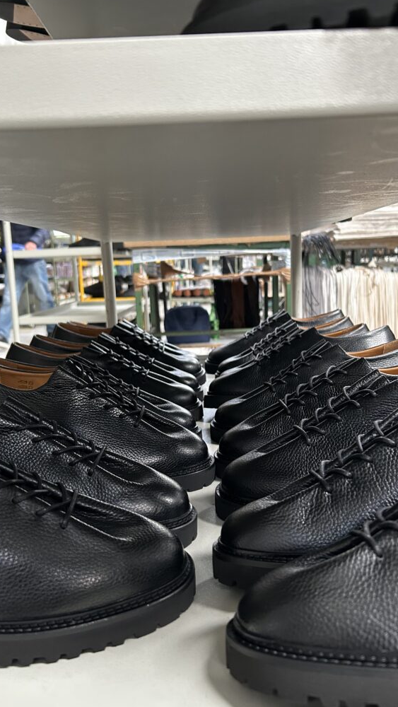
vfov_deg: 66.1
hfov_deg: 40.2
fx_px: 544
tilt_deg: -9.4
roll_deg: +2.2
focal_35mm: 29
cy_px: 352
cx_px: 206
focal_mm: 5.7
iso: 250
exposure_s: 1/50
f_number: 1.5
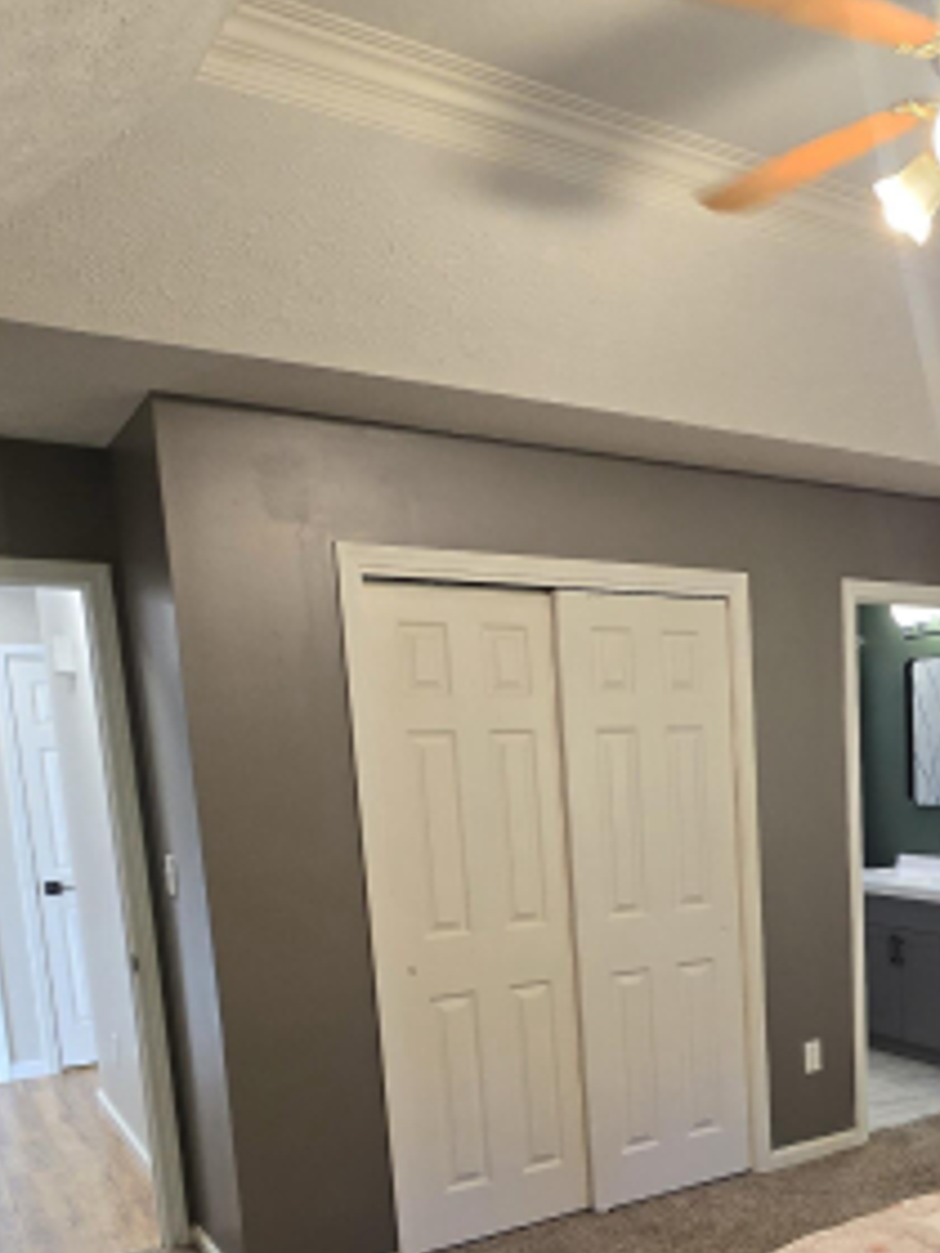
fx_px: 1122
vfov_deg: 55.4
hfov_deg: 41.8
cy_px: 949
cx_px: 844
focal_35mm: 31
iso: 160
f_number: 2.2
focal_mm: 2.2
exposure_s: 1/60
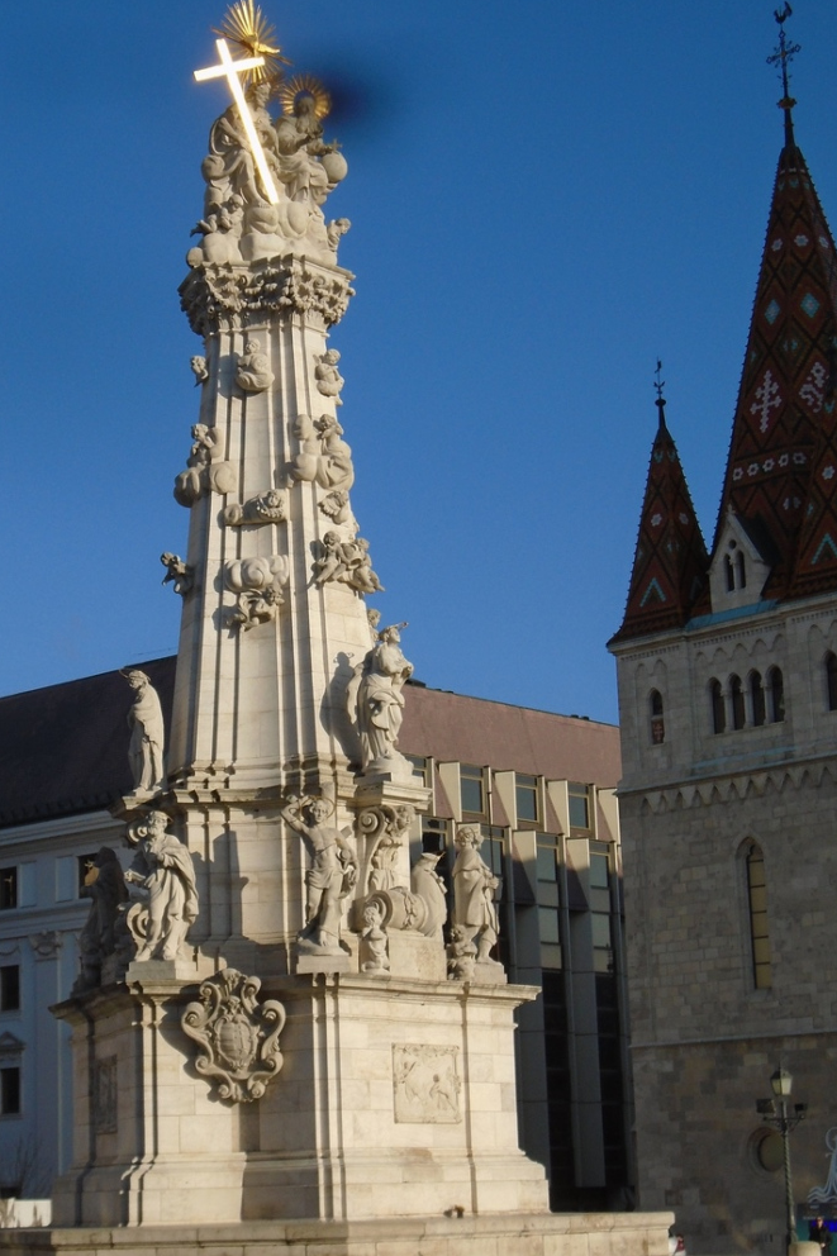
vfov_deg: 27.7
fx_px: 2547
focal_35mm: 73
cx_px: 293
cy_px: 682
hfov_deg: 18.6
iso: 100
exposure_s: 1/800
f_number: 4.9
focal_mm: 10.2
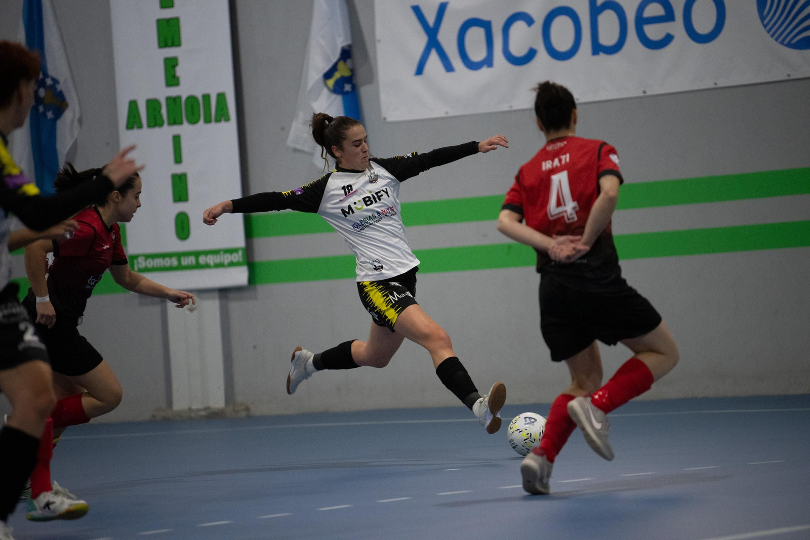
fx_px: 4500
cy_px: 270
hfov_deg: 10.3
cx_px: 405
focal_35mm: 200
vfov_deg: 6.9
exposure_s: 1/800
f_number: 2.8
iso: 5000
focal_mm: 200
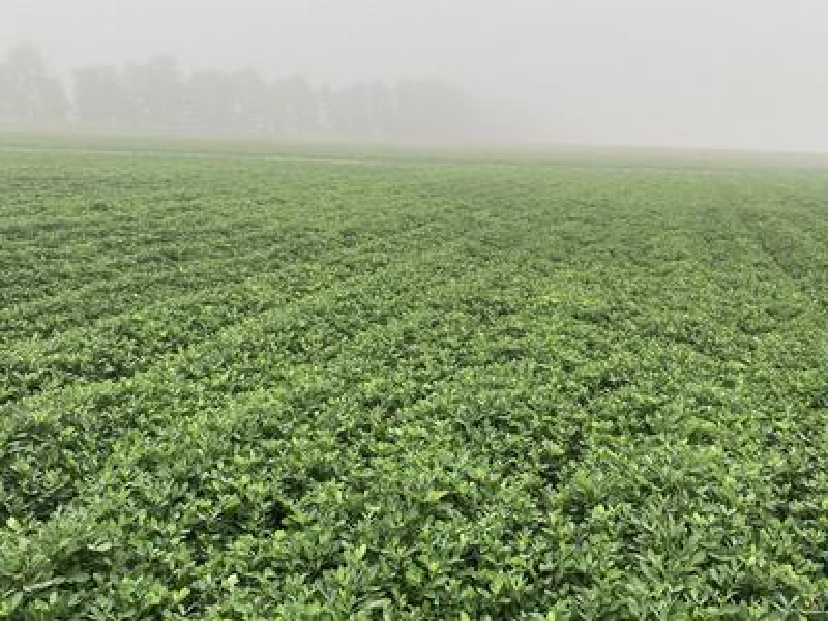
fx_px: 670
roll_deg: -3.4
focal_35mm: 28
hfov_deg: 63.4
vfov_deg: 49.7
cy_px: 310
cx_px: 414
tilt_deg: -11.7
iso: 40
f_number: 1.8
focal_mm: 3.99
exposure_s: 1/121
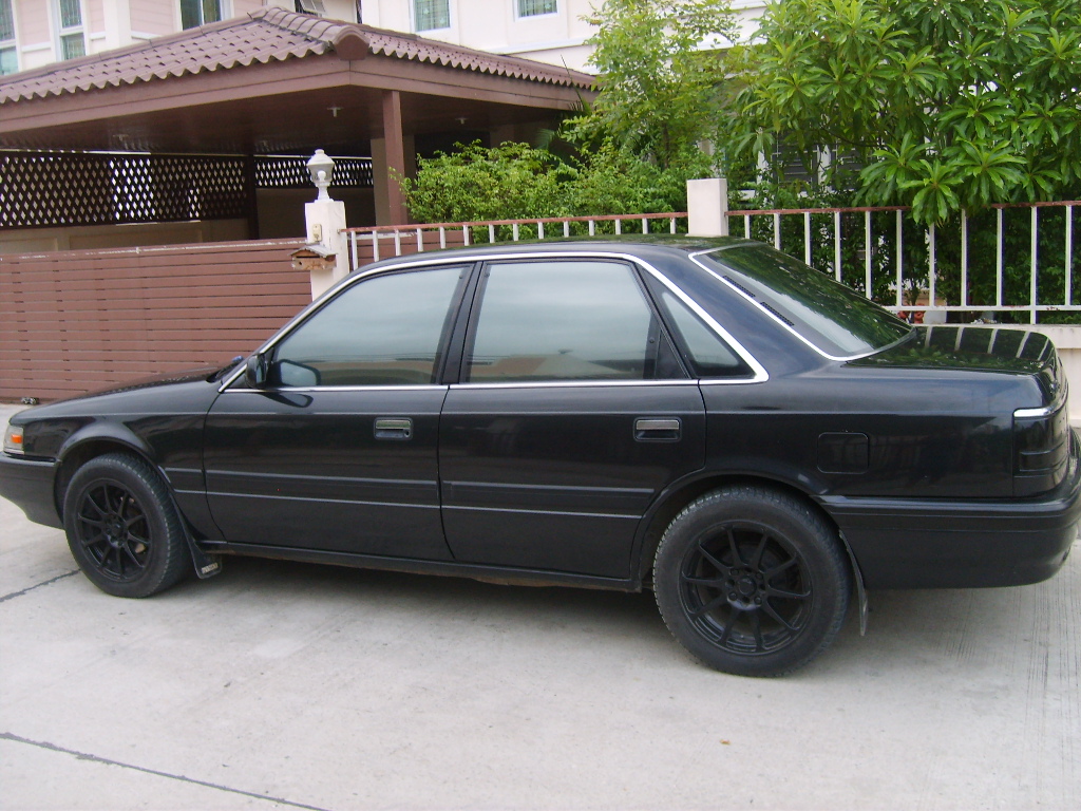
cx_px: 540
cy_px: 406
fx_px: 1093
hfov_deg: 52.6
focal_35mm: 35
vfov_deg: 40.7
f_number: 2.8
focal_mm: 5.8
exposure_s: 1/30
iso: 88
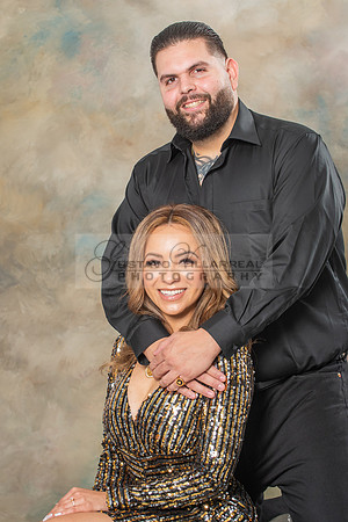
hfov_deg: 8.4
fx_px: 2358
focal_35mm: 163
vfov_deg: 12.6
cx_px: 155
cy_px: 259
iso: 160
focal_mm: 98
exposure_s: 1/250
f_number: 5
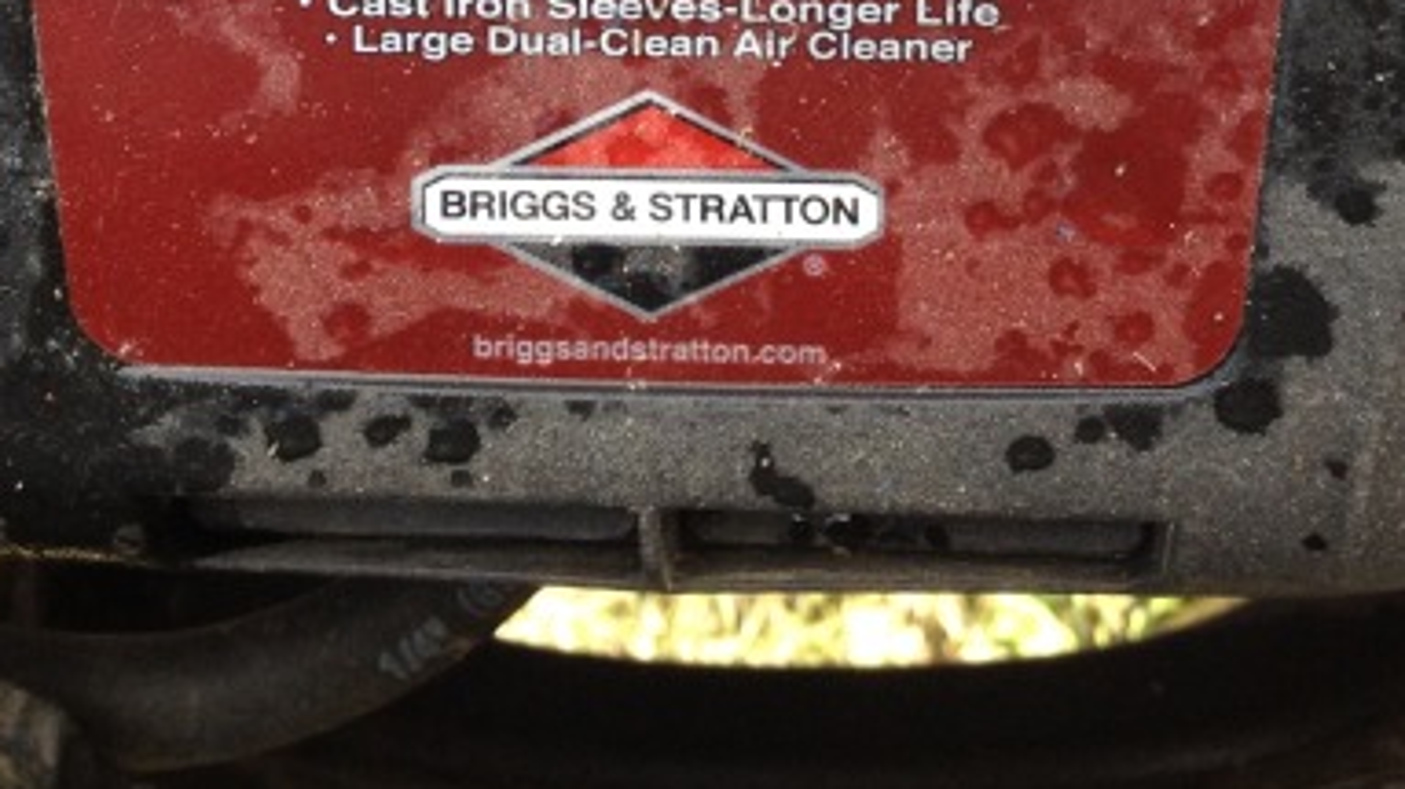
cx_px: 822
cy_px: -341
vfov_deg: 11.4
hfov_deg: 20.9
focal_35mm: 102
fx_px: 3798
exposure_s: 1/144
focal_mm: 4.28
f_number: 2.4
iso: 50
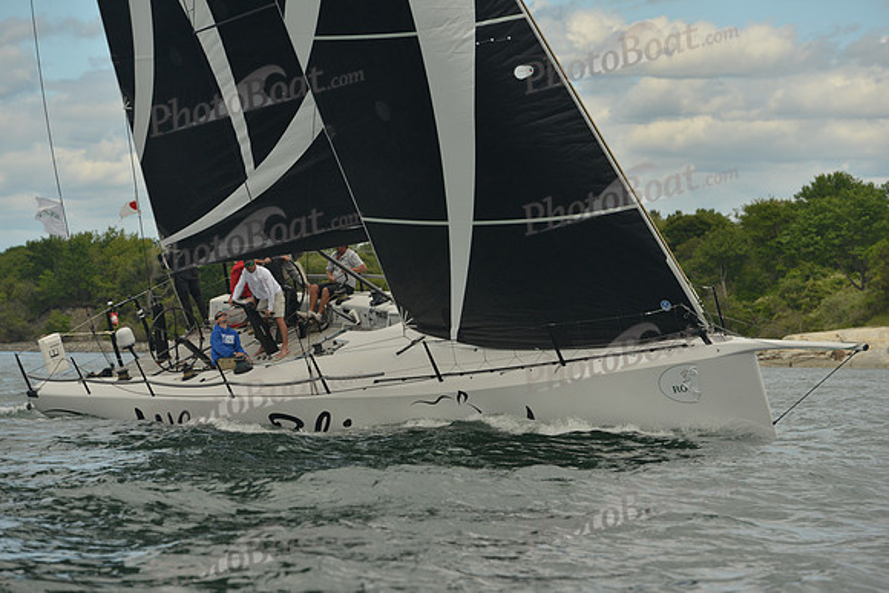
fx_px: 3952
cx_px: 444
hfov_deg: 12.8
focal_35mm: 160
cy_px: 296
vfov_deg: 8.6
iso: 400
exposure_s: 1/1000
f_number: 5.6
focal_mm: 160
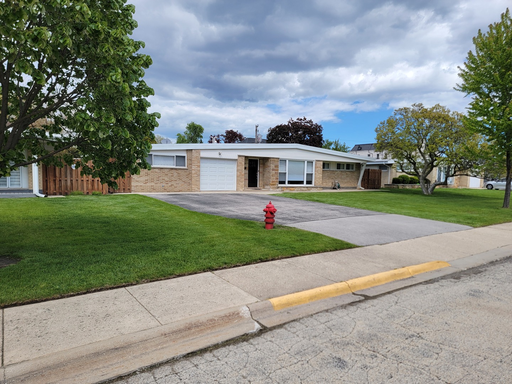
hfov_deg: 71.6
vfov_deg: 56.8
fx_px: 355
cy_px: 192
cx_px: 256
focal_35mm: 24
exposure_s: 1/917
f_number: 1.8
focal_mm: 6.7
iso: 16
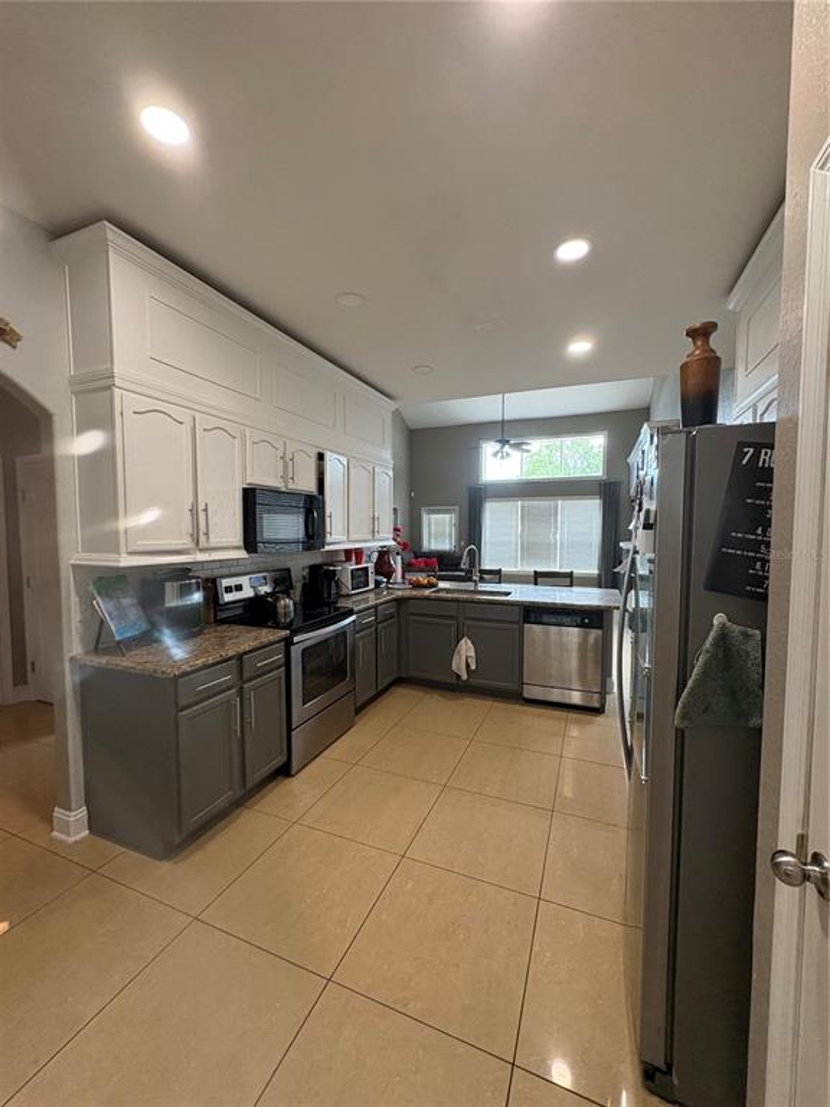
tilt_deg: -2.3
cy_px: 554
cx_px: 415
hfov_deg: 85.7
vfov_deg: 102.1
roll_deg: -1.5
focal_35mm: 14
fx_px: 448
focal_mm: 2.22
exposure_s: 1/60
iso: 320
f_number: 2.2
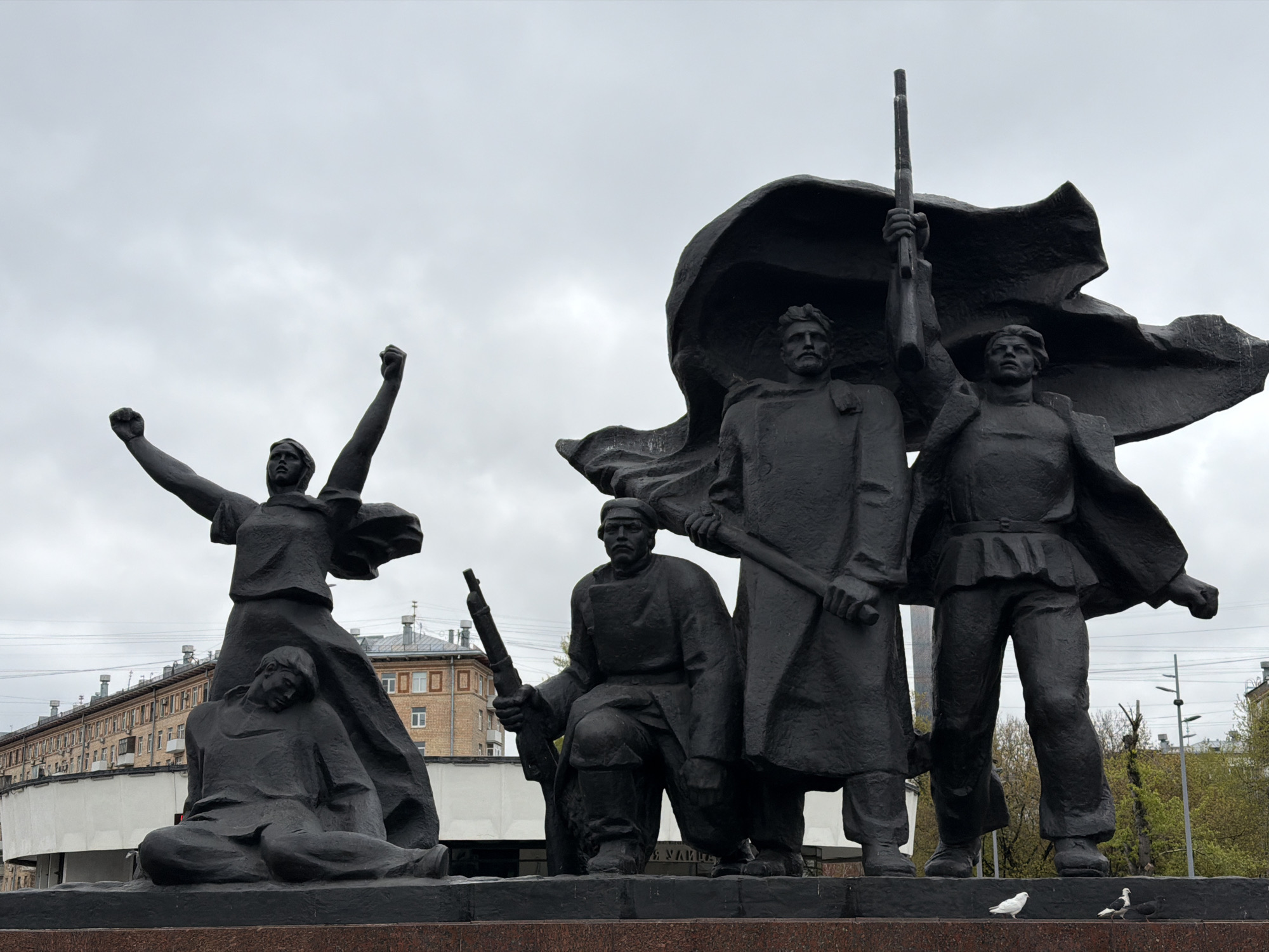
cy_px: 476
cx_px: 634
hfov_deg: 39.7
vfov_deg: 30.3
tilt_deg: +14.3
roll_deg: -0.1
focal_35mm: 48
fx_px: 1760
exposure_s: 1/2415
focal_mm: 6.76
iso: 64
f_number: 1.78
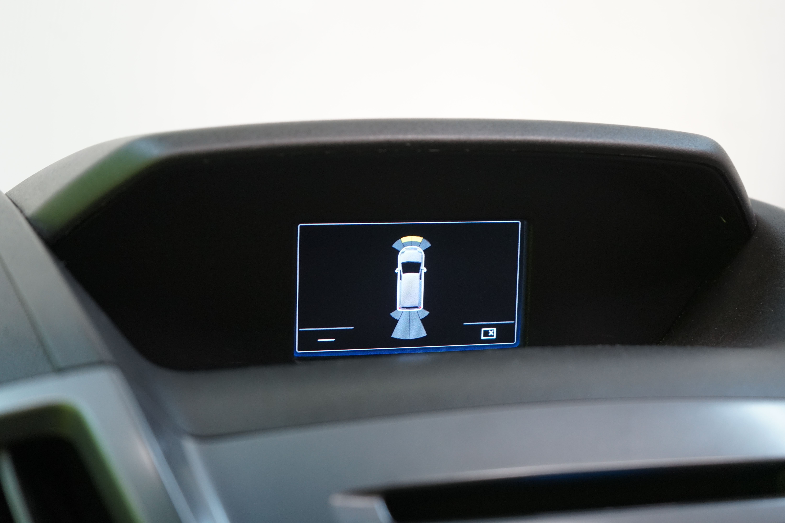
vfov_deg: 20.3
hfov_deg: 30.1
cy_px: 262
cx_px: 392
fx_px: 1461
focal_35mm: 67
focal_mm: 67
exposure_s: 1/30
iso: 1000
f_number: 5.6
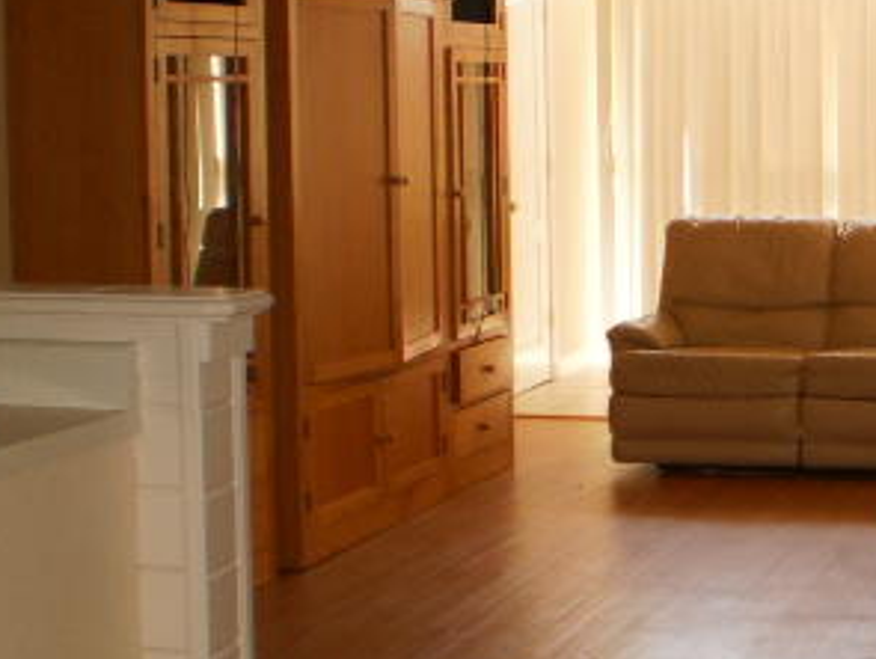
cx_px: 817
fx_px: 1976
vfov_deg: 18.9
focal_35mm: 78
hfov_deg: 24.2
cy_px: 220
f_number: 3.1
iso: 125
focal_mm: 6.3
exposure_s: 1/30
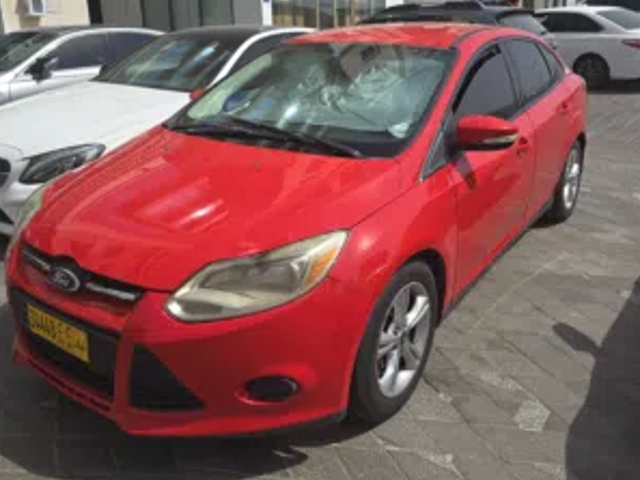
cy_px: 164
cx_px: 319
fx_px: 573
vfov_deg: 44.9
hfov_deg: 58.3
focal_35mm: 31
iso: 12
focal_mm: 6.3
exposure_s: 1/1321
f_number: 1.7
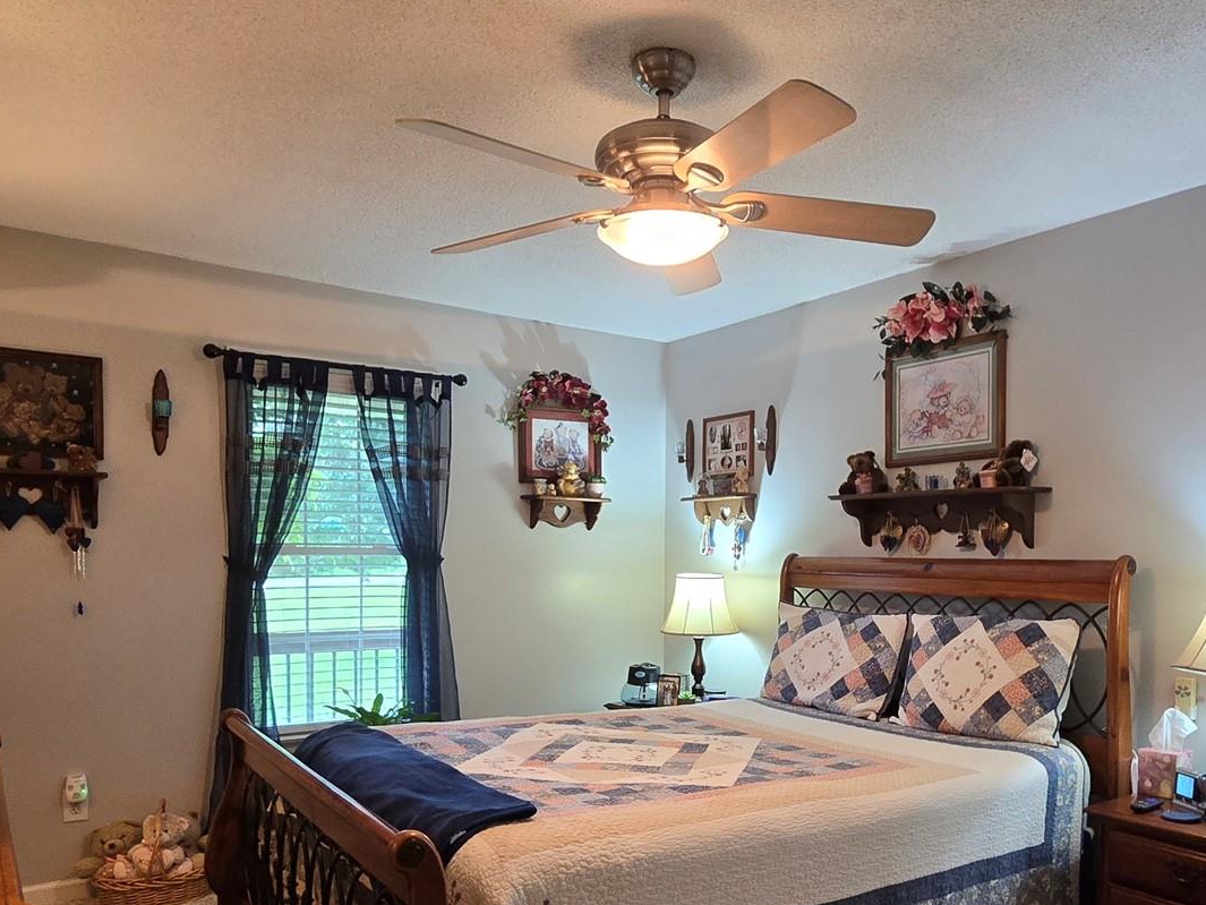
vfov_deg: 54.0
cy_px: 590
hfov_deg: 69.1
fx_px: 871
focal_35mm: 25
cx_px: 684
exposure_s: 1/60
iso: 250
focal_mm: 2.2
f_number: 2.2
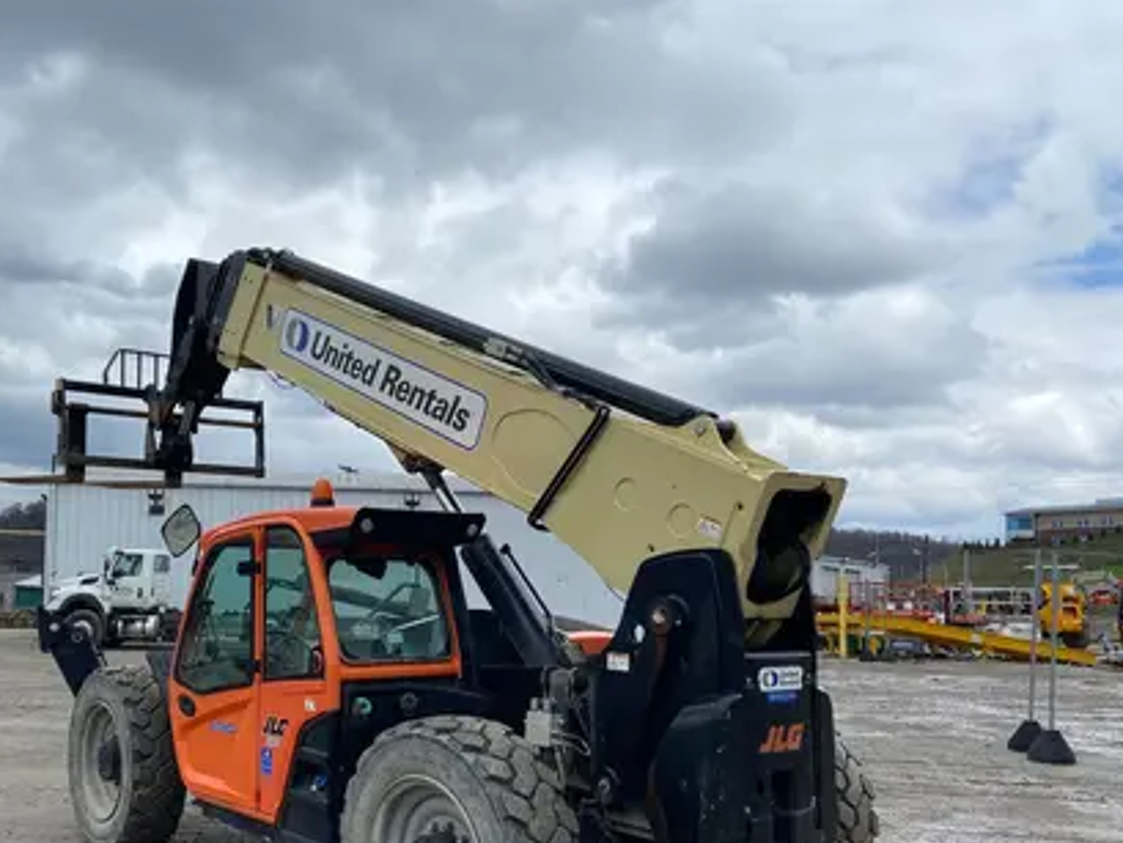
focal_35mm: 35
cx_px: 379
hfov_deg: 51.7
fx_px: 1136
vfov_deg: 40.2
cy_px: 562
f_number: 1.8
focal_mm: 4.25
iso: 32
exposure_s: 1/3205
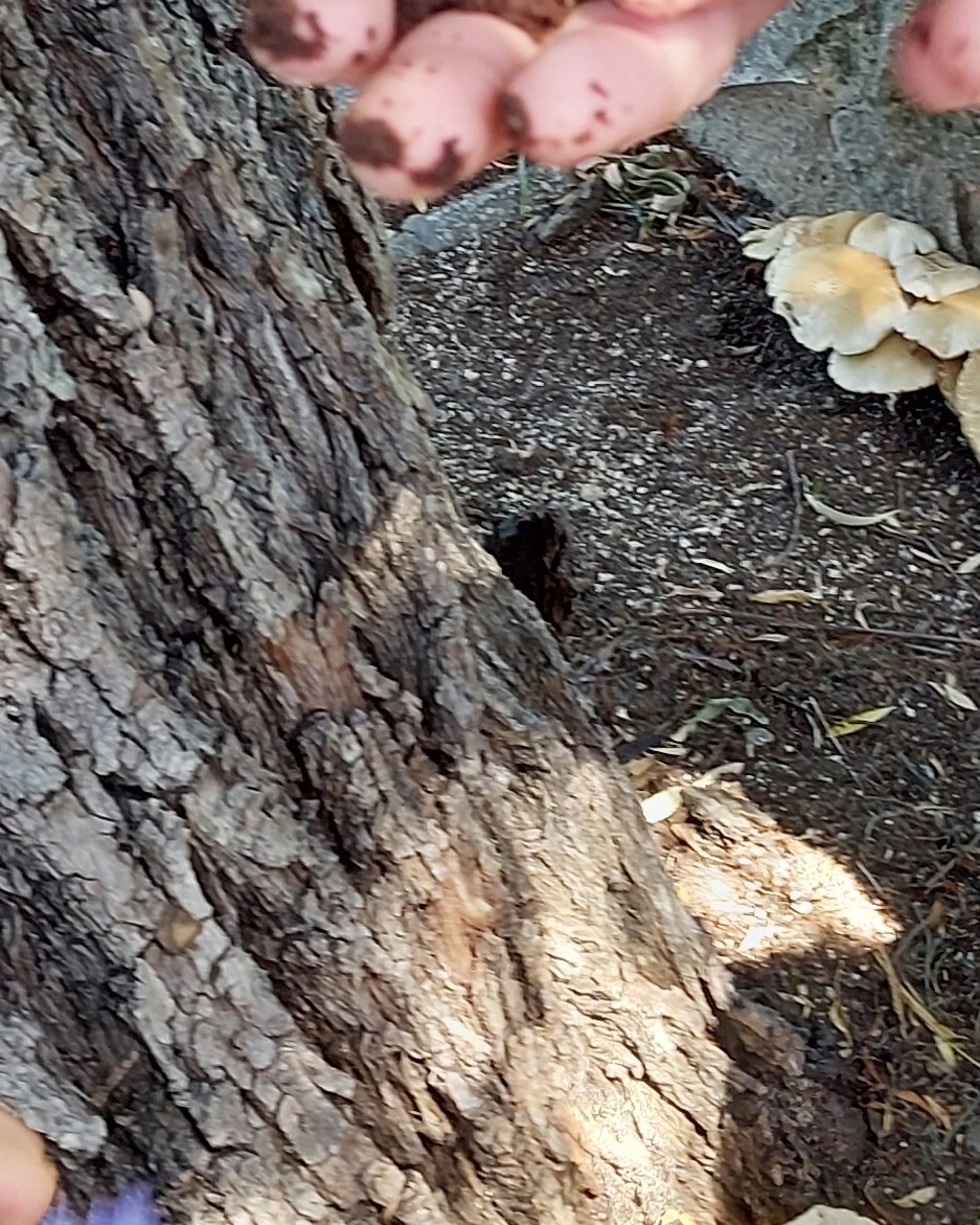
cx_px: 465
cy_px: 213
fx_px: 3698
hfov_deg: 15.1
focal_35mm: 102
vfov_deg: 18.6
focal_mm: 4.6
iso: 20
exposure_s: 1/50
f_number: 1.8
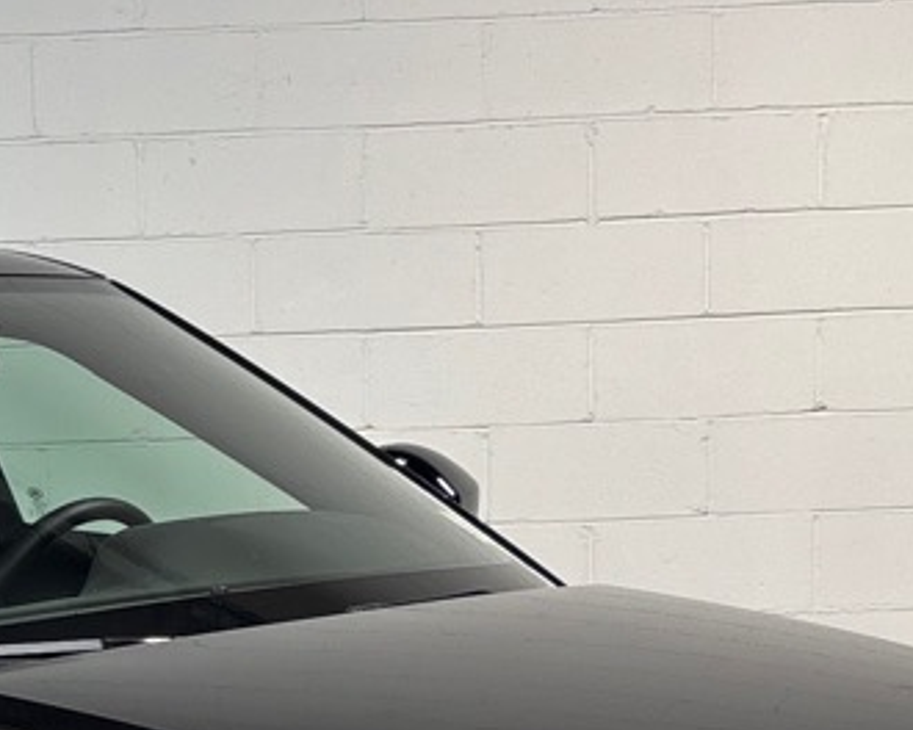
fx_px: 3324
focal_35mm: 123
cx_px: 77
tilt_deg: -9.0
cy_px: 899
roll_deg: -0.4
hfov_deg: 15.4
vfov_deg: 12.2
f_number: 1.6
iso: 40
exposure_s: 1/166
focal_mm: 5.96
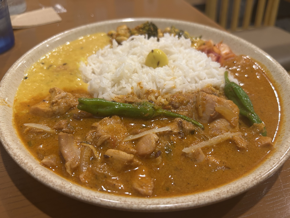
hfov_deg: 67.3
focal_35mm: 26
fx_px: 218
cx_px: 145
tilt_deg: -41.5
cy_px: 109
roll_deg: +0.4
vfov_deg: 53.1
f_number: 1.5
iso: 100
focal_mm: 5.7
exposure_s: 1/100
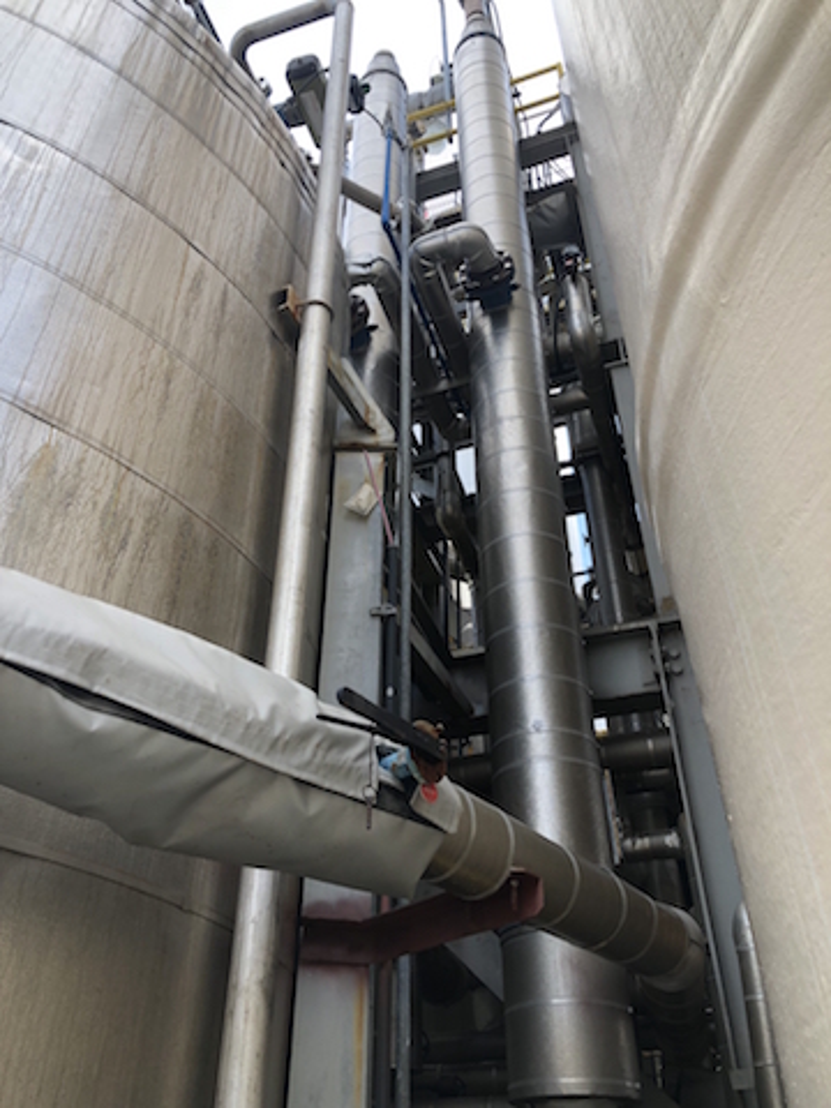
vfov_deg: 63.4
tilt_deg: +38.3
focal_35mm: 28
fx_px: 896
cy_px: 554
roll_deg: -1.3
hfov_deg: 49.7
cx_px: 416
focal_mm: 4
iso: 20
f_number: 1.8
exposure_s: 1/539
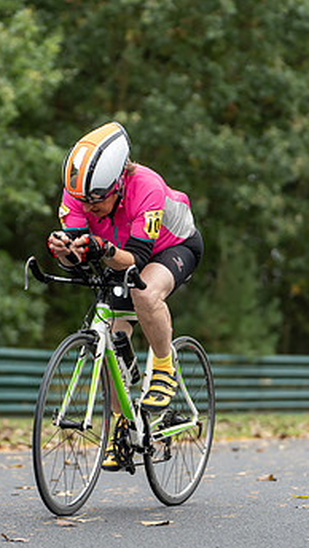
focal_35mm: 189
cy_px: 278
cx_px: 83
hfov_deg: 6.4
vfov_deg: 11.4
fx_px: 2748
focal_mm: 107
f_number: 2.8
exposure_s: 1/1250
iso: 1250
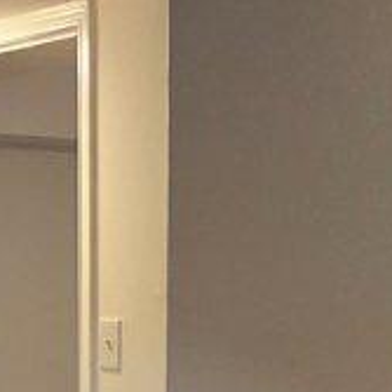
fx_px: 1358
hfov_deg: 16.3
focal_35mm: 106
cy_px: 674
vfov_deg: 14.7
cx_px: 85
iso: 100
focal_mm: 2.2
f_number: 2.2
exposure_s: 1/60
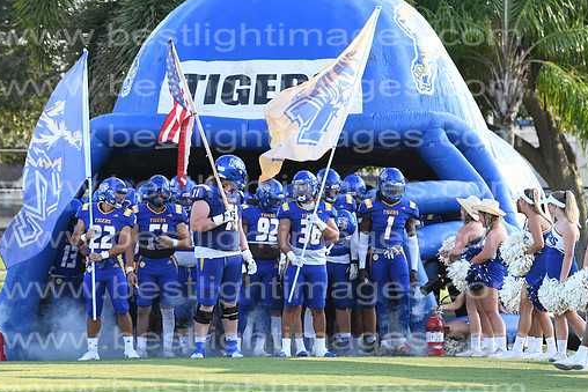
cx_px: 264
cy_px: 215
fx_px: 4616
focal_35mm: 283
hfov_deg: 7.3
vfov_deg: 4.9
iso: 400
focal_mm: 165
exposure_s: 1/500
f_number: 5.6
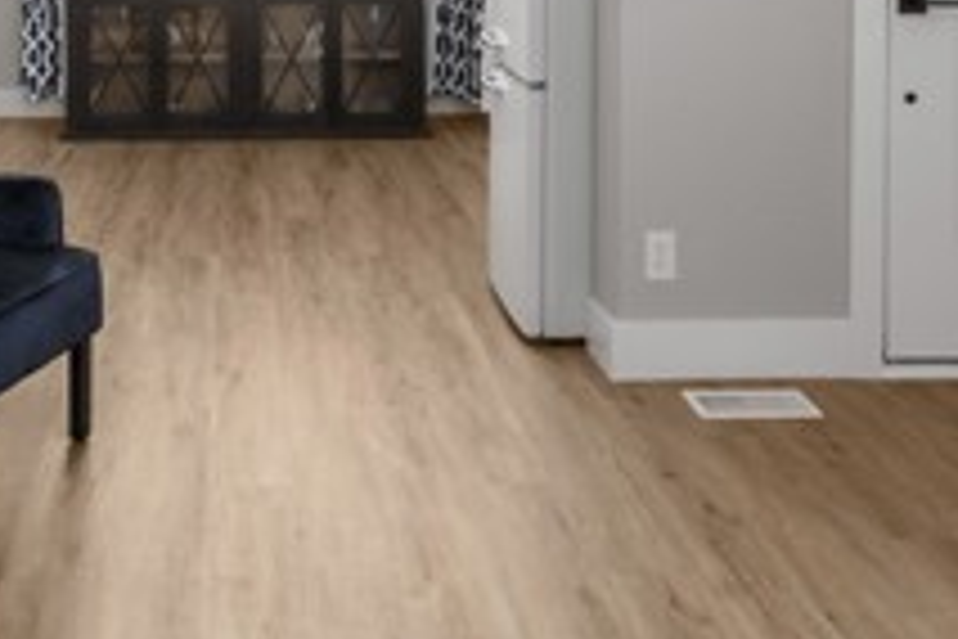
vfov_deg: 28.1
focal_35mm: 42
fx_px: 1118
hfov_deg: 45.0
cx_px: 256
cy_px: -115
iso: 500
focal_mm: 14
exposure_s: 1/4
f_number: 8
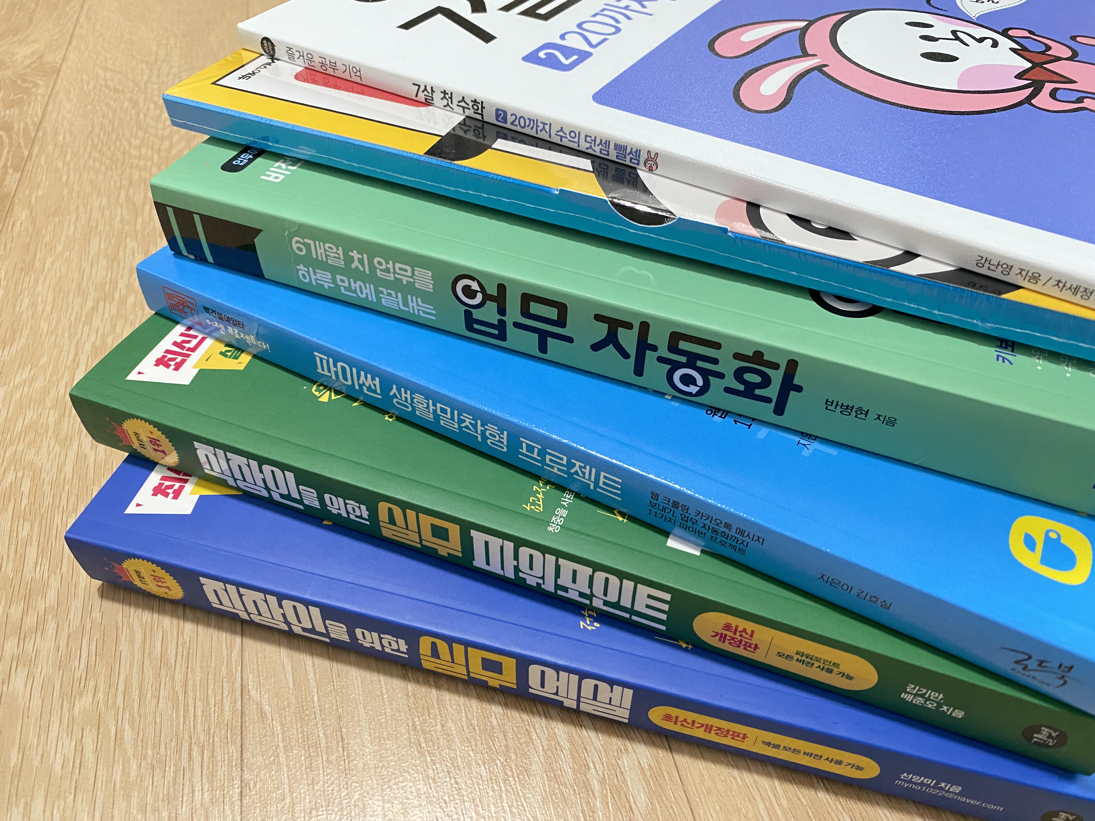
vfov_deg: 53.1
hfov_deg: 67.3
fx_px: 822
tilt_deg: -45.6
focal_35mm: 26
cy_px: 410
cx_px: 548
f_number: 1.8
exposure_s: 1/60
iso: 320
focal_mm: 4.25
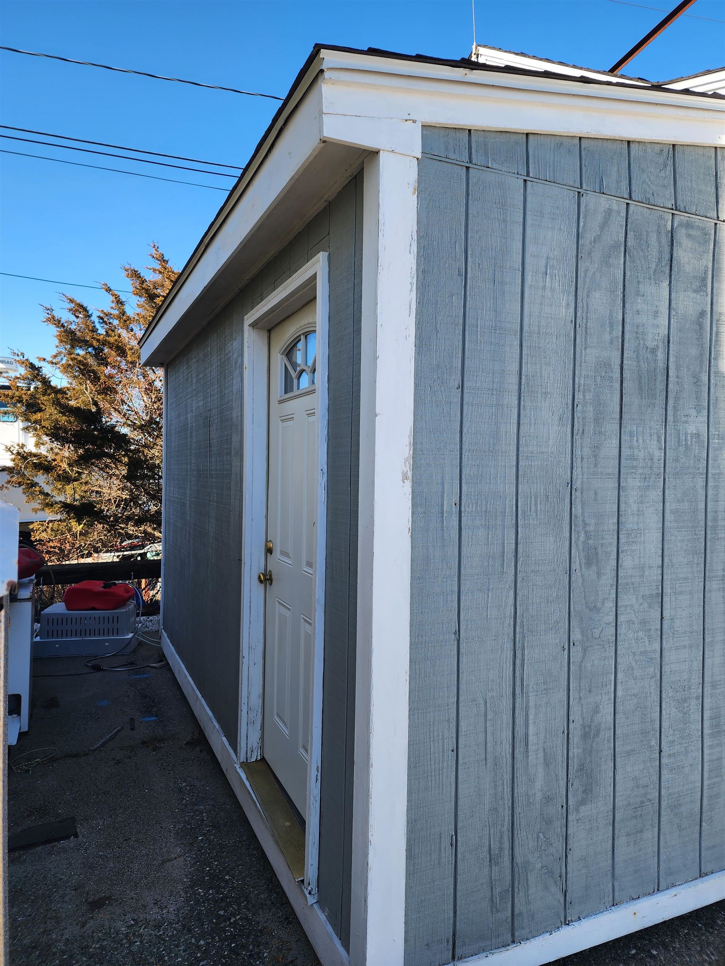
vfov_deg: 73.9
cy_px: 483
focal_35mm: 23
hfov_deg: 58.9
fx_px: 642
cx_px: 362
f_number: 1.8
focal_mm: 6.4
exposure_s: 1/329
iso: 12
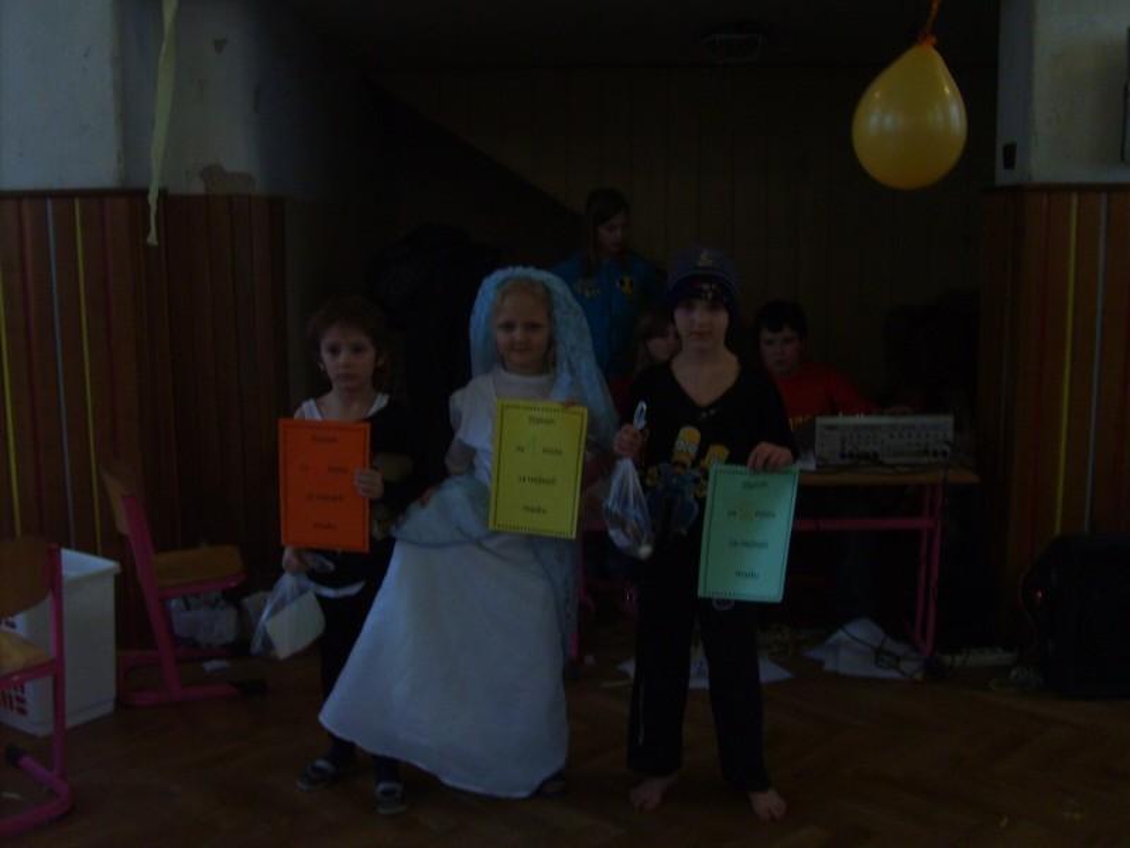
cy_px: 424
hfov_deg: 52.6
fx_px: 1143
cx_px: 565
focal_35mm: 35
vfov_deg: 40.7
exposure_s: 1/30
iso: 100
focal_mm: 5.8
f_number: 2.8
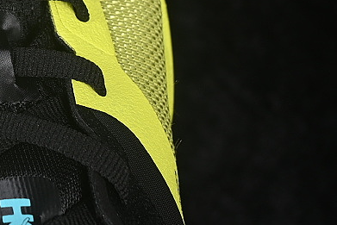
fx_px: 1938
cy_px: -34
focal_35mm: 207
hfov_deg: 9.8
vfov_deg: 6.6
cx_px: -59
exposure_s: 1/80
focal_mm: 50
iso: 160
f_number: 7.1
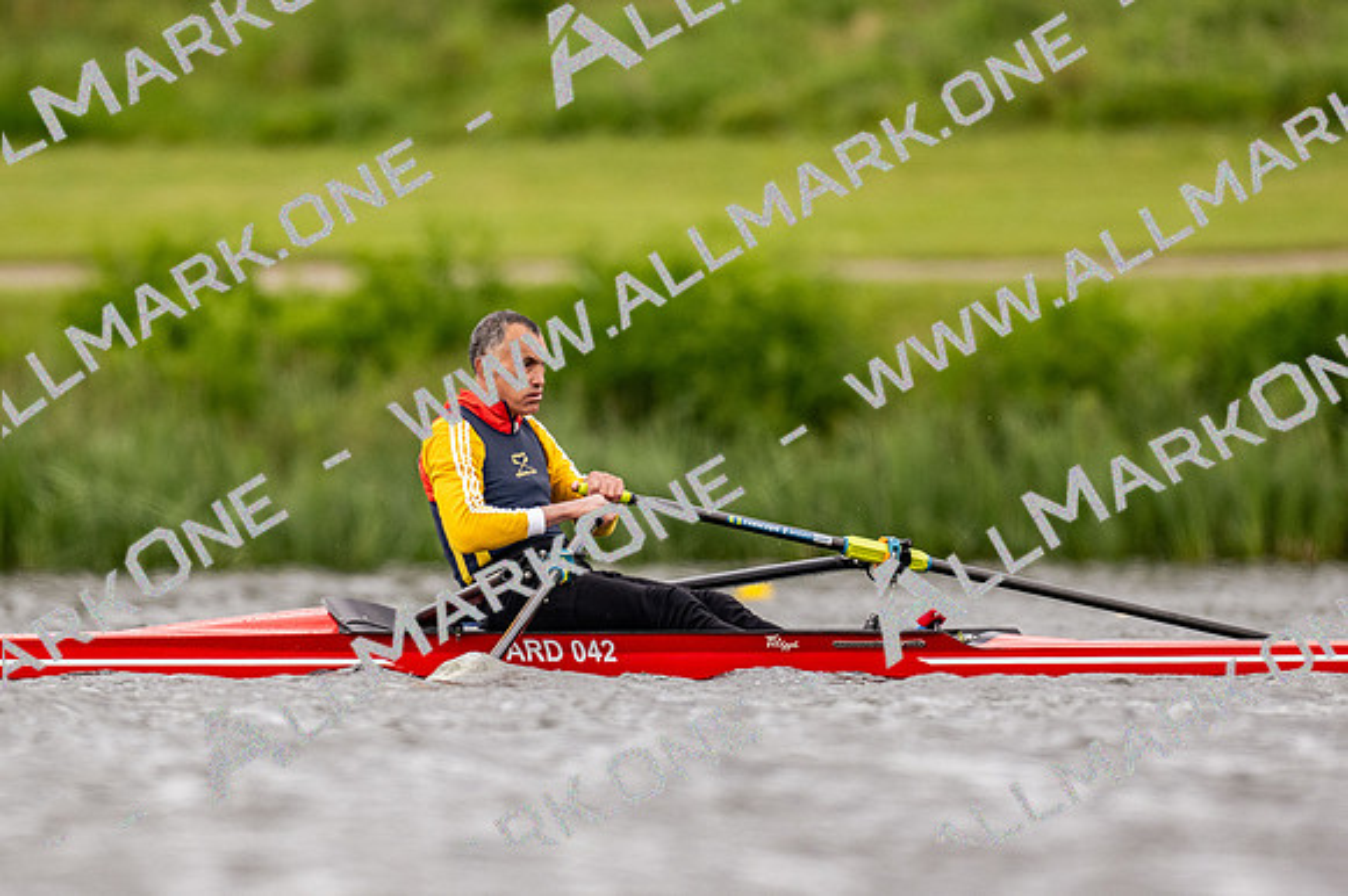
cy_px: 448
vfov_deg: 1.5
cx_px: 674
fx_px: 33679
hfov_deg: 2.3
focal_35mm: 900
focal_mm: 600
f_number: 4
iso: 640
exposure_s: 1/2500
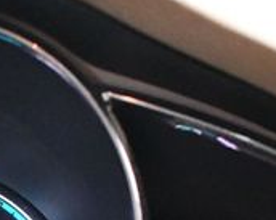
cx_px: -71
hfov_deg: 14.7
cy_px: 287
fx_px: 1027
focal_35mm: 126
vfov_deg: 11.9
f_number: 3.5
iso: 8000
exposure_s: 1/60
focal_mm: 18
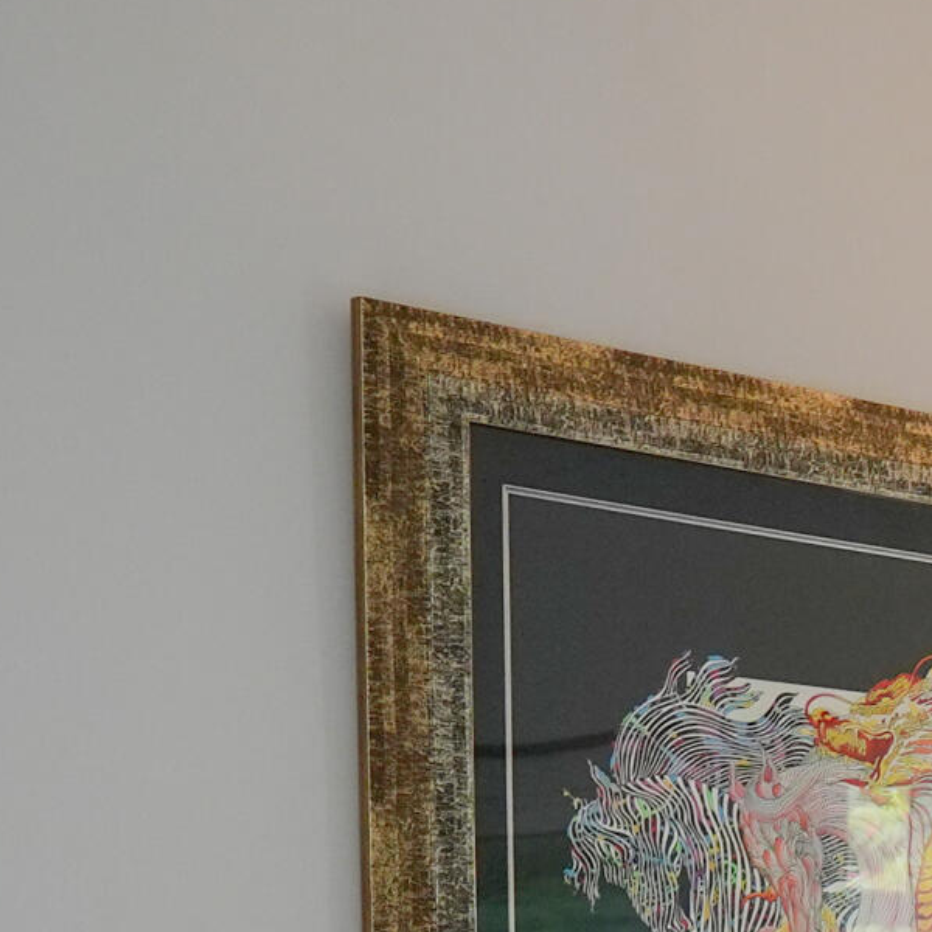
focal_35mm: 102
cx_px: 2033
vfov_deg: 15.4
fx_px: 3107
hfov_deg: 13.7
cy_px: 1505
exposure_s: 1/100
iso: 500
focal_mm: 16
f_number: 2.2
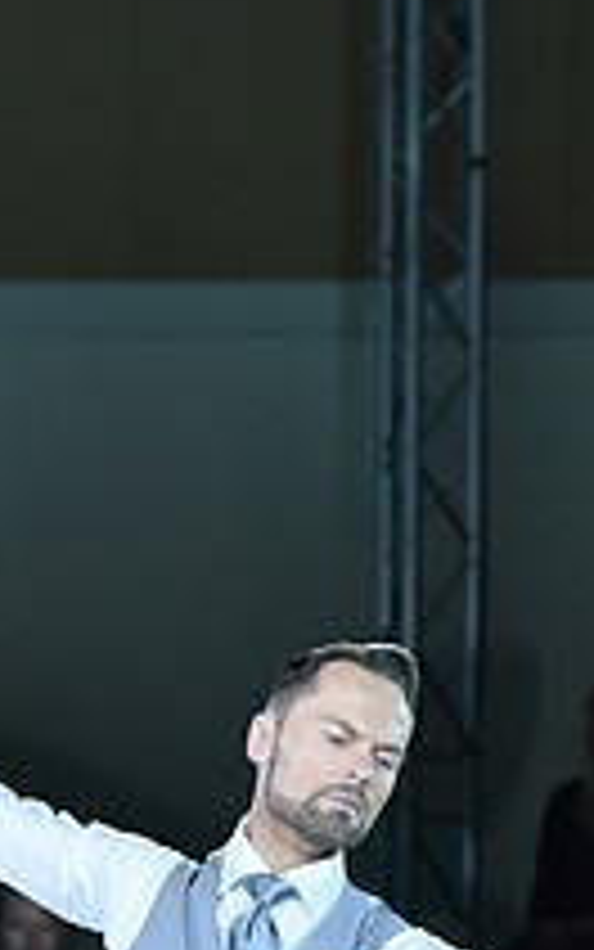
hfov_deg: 4.3
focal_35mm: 308
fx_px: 7972
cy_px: 1198
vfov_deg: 6.8
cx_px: 326
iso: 1600
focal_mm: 110
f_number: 4
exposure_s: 1/250
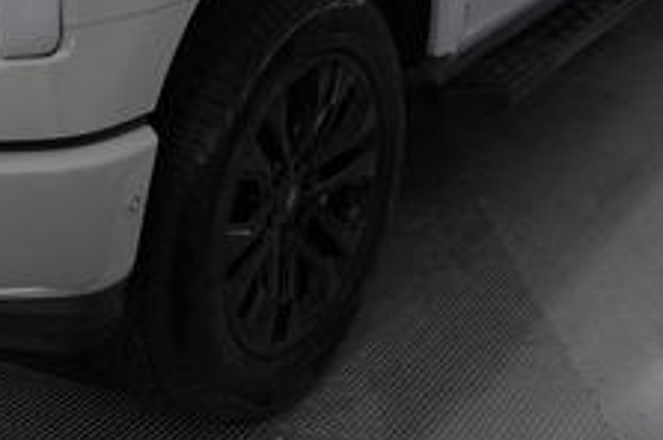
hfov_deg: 28.5
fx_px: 1269
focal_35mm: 69
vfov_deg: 18.9
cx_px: 104
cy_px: -48
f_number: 2.8
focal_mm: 24
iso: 640
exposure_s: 1/250
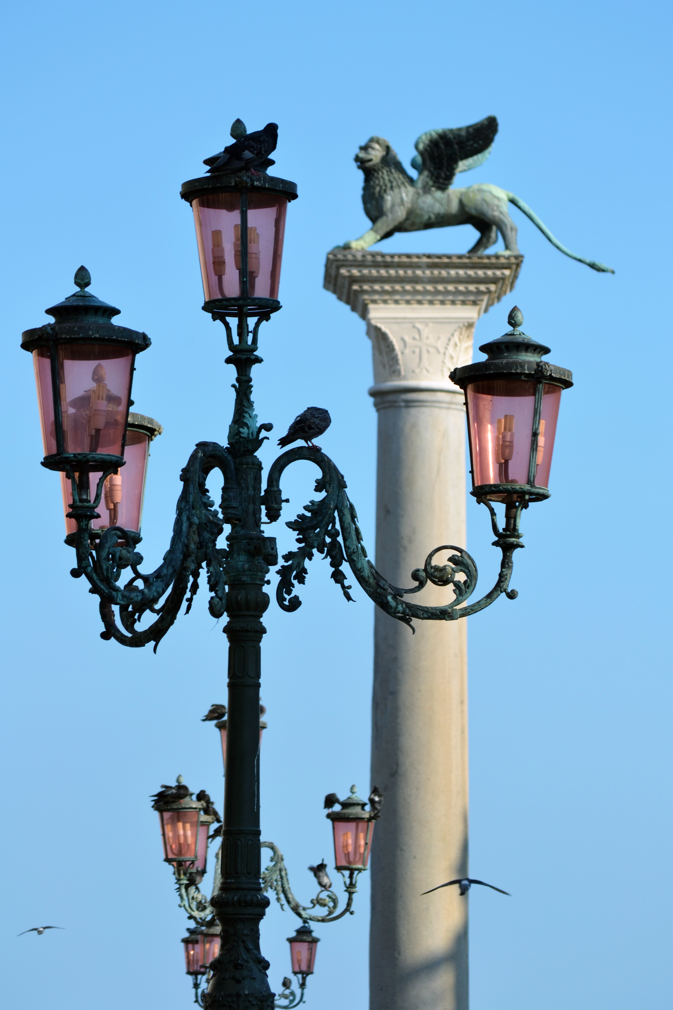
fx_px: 4627
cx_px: 336
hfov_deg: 8.3
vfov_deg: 12.5
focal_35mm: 165
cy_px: 505
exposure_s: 1/250
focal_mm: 110
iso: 100
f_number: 8
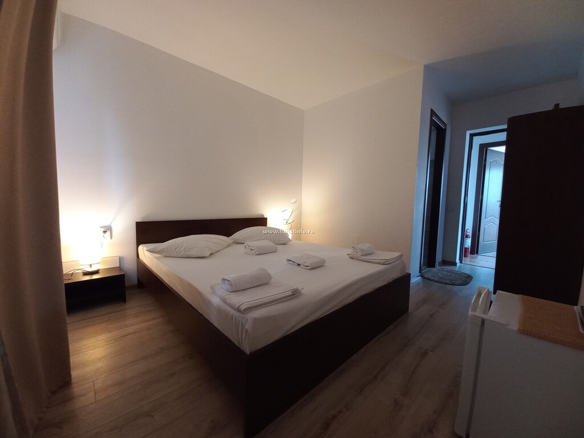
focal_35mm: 13
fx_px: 219
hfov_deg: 106.2
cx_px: 292
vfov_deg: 89.9
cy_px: 219
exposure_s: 1/25
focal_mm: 1.42
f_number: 2.2
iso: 200
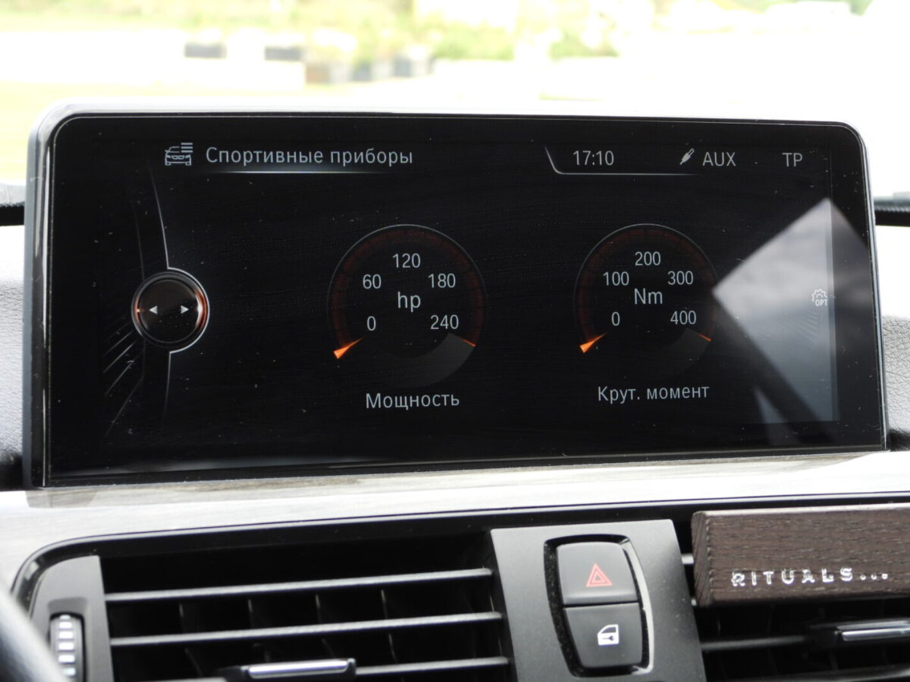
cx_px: 455
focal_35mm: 80
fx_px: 2103
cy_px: 341
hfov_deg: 24.4
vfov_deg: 18.4
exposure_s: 1/60
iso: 140
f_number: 3.5
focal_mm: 14.4
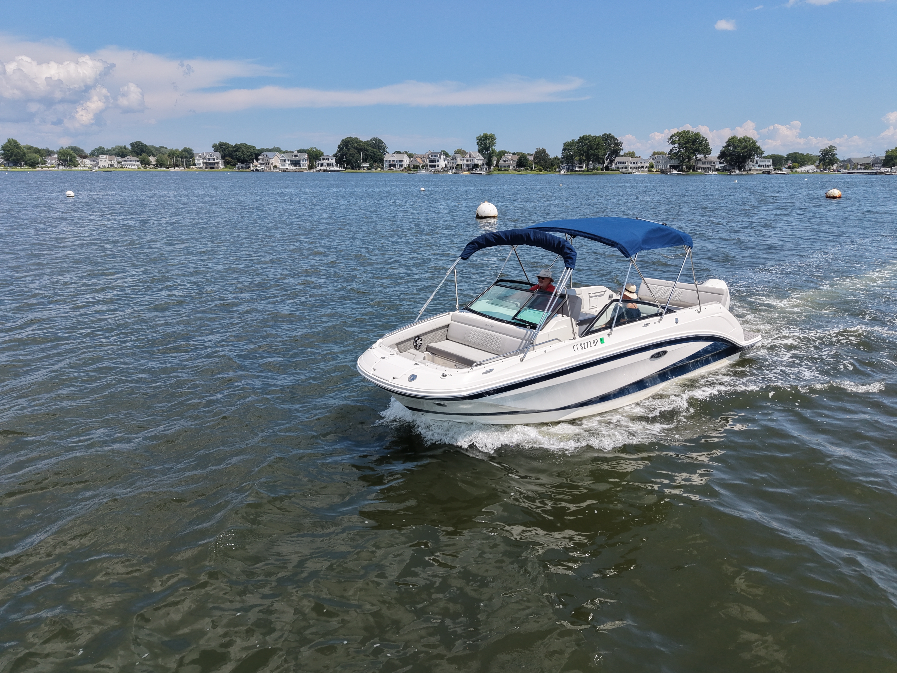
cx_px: 448
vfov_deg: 56.8
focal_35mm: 24
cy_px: 336
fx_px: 622
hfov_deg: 71.6
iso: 400
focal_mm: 8.67
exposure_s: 1/8000
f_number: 1.8
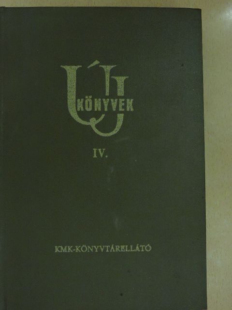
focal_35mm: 50
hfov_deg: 29.1
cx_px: 116
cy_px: 155
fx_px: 447
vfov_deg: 38.2
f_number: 4
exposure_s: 1/60
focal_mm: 9
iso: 1600
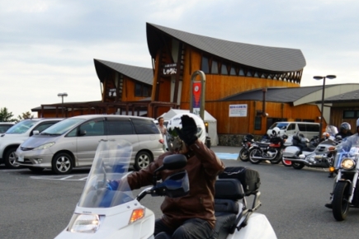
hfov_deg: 35.0
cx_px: 155
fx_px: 568
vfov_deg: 23.3
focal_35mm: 57
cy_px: 204
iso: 250
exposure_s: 1/1000
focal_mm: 21
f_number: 4
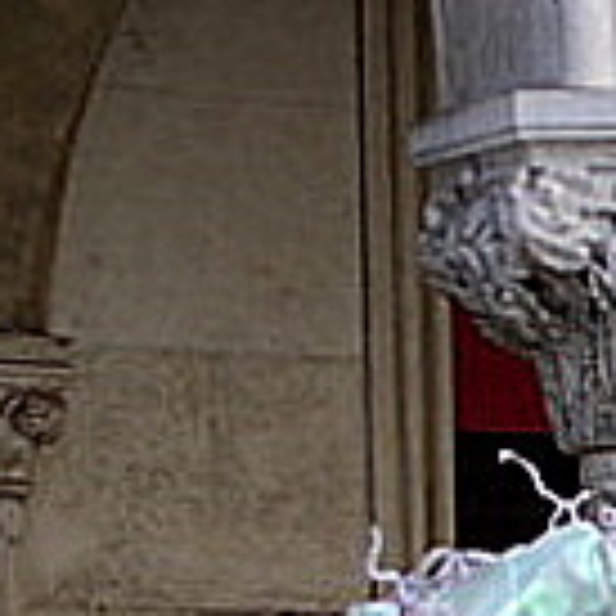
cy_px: 1034
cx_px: 2460
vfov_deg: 6.5
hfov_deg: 5.7
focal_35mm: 265
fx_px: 5335
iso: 100
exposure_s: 1/160
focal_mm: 16
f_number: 5
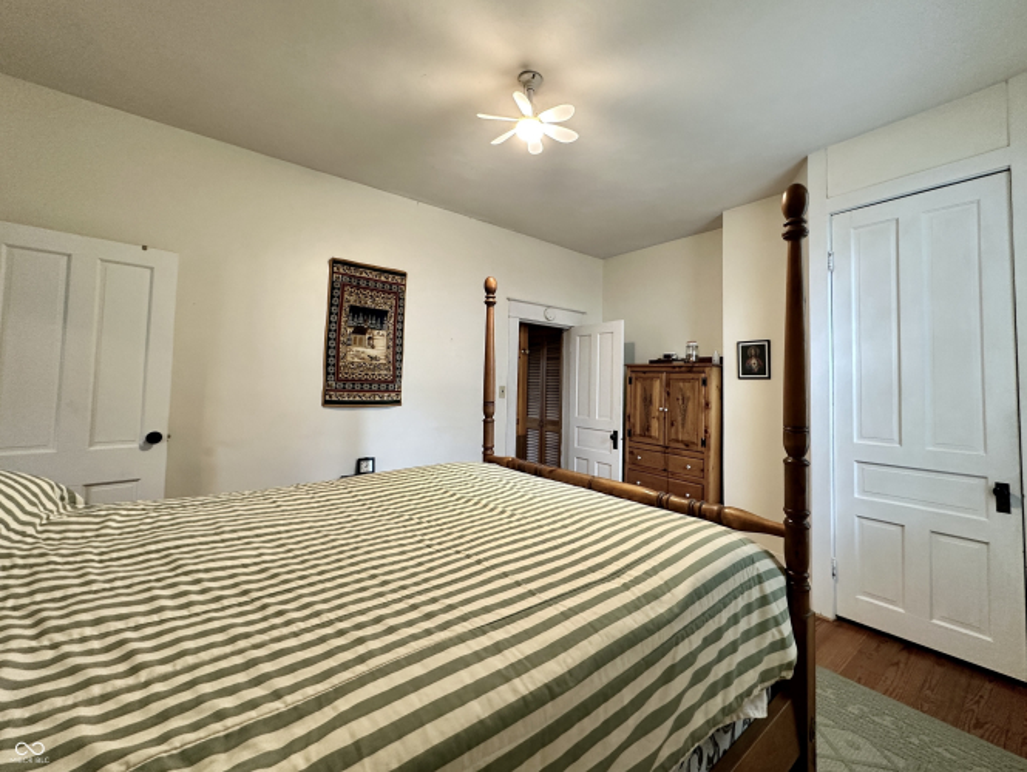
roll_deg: -1.2
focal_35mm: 14
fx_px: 416
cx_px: 514
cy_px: 386
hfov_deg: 102.0
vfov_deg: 85.8
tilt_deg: +3.8
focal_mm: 2.22
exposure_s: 1/60
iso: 200
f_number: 2.2
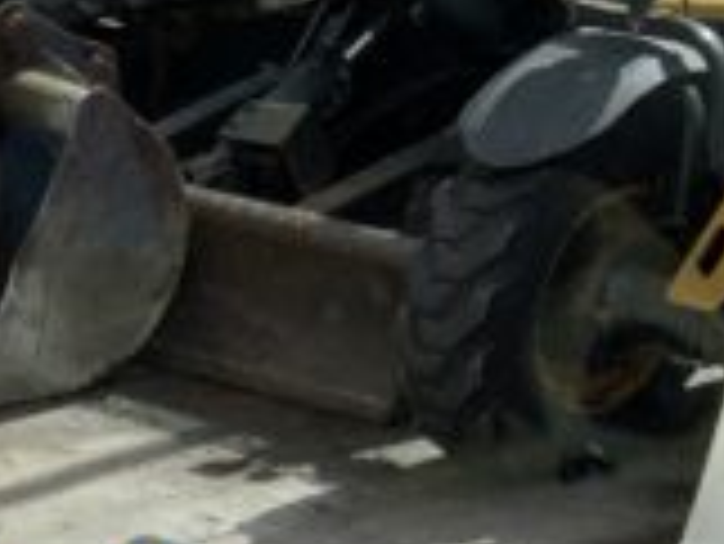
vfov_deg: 7.4
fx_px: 3851
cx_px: -693
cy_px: 1398
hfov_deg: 10.0
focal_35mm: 184
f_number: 1.8
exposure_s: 1/1412
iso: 16
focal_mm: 3
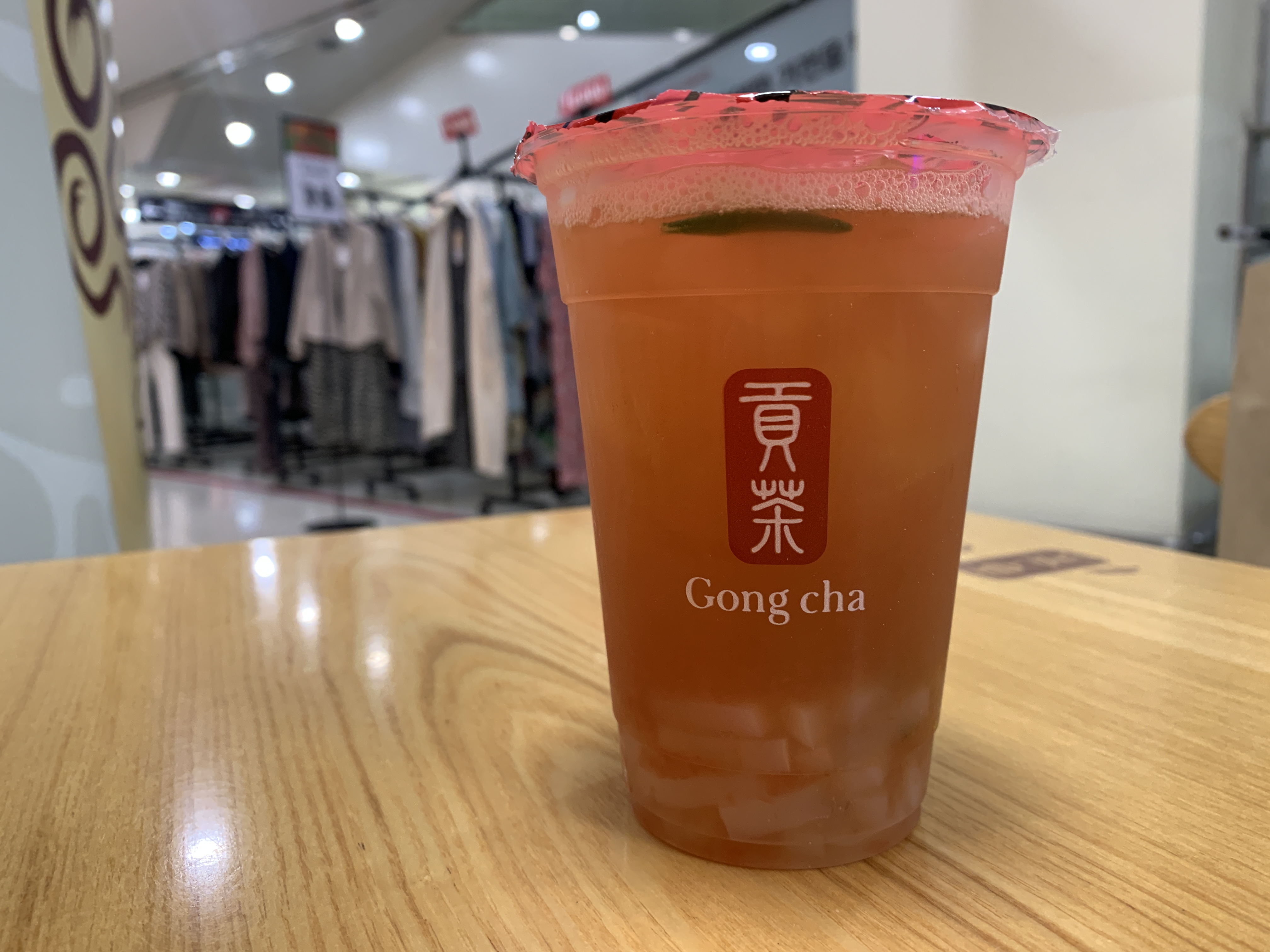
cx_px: 635
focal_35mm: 26
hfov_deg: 67.3
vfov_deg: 53.1
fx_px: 954
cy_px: 476
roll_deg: +1.2
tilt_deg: -6.7
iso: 160
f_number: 1.8
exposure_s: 1/60
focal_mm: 4.25
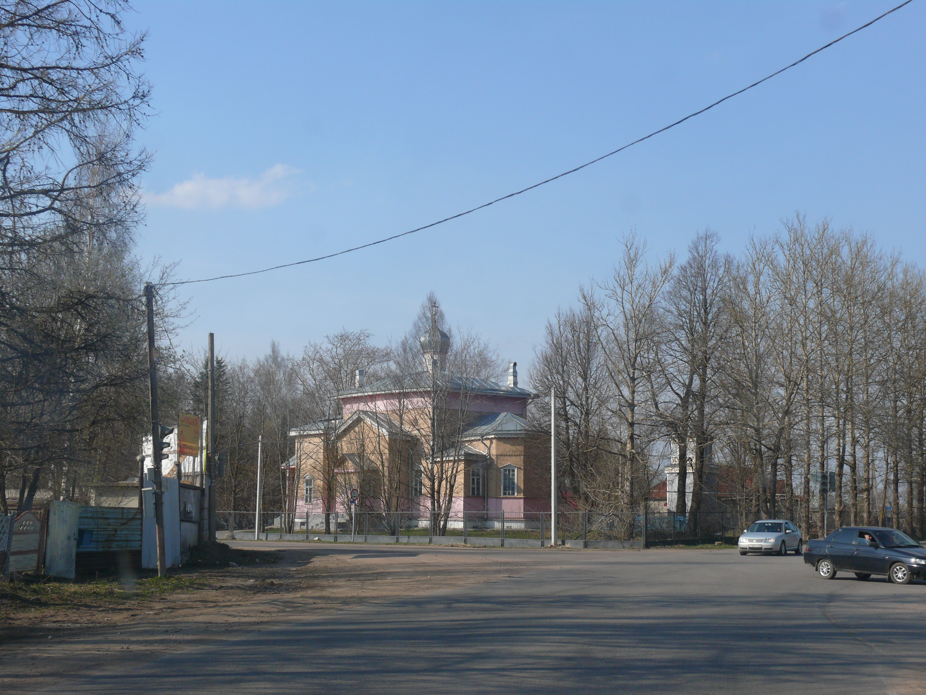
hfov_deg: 37.5
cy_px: 348
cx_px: 463
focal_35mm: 51
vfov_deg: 28.6
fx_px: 1364
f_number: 5.6
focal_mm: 10.8
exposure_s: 1/400
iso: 100
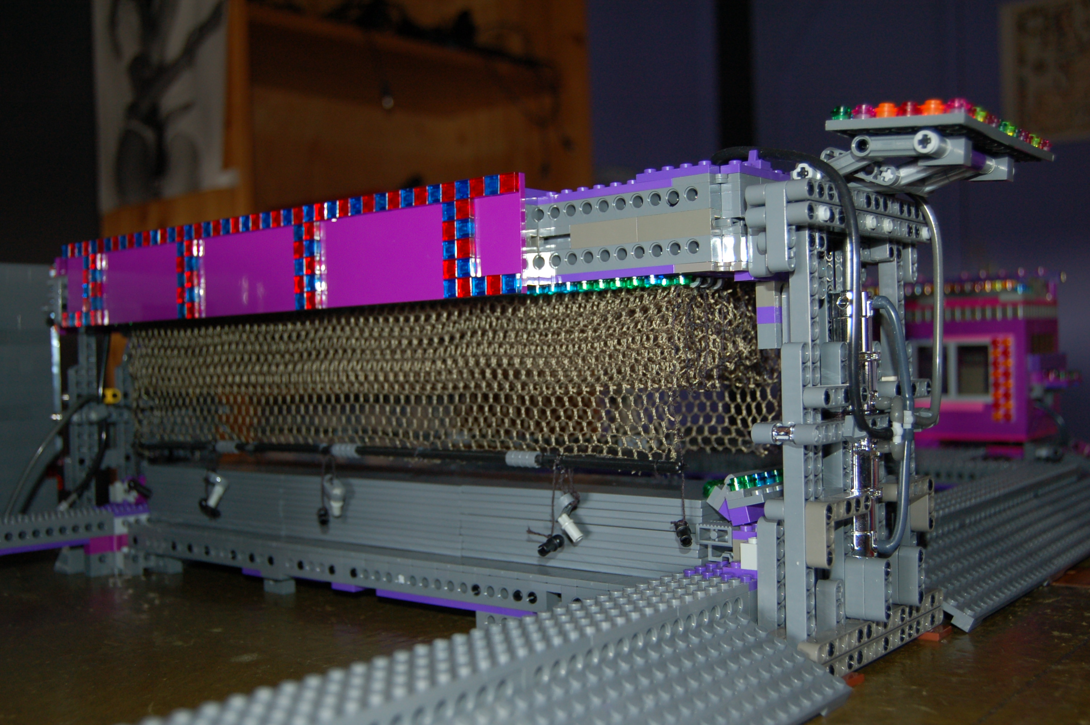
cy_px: 362
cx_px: 545
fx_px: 1180
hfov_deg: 49.6
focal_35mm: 39
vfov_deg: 34.1
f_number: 4
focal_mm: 26
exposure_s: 1/60
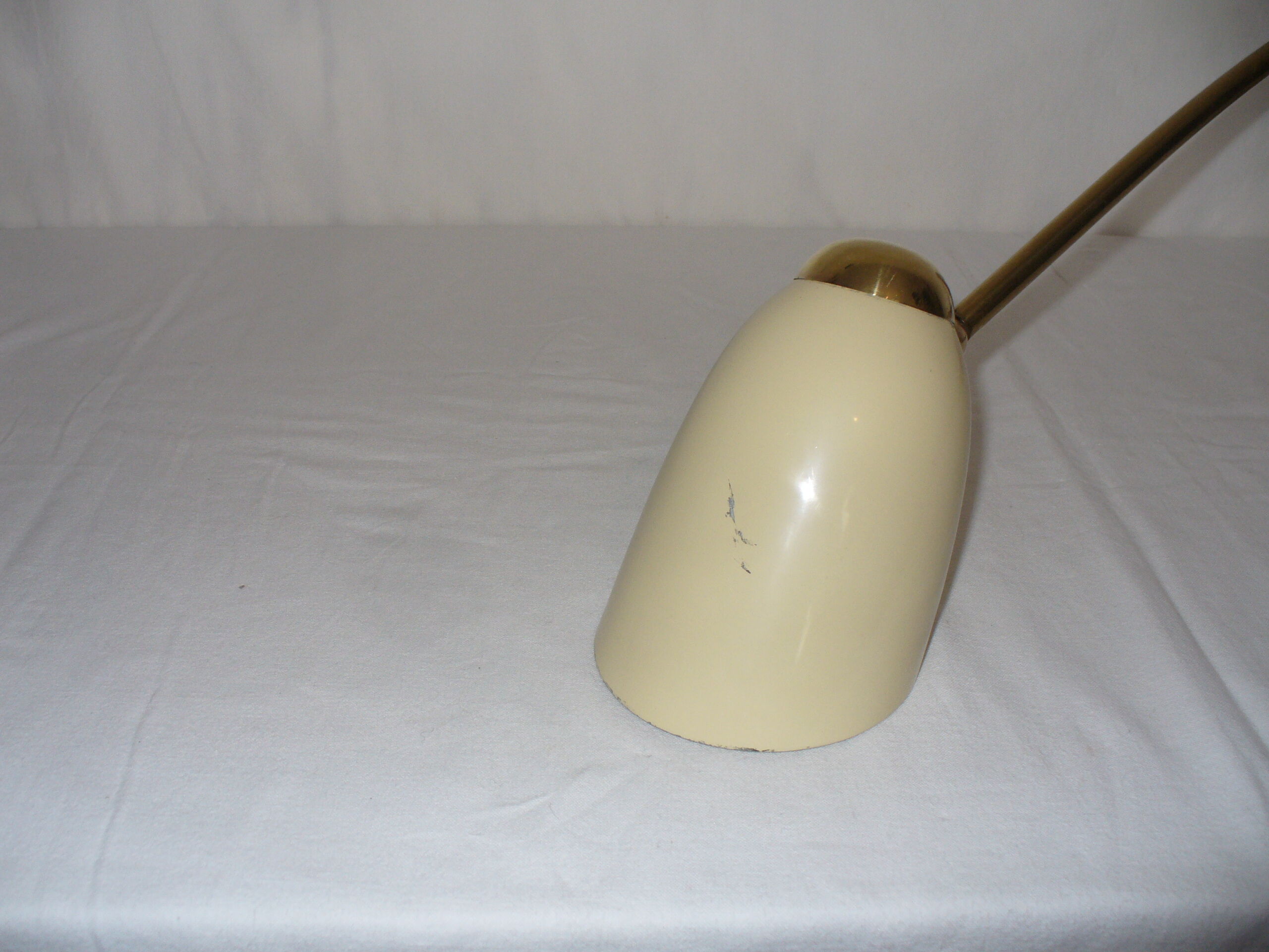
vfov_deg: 38.7
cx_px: 634
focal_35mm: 37
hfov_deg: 50.1
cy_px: 476
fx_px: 1356
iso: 100
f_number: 2.8
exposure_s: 1/30
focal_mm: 6.1
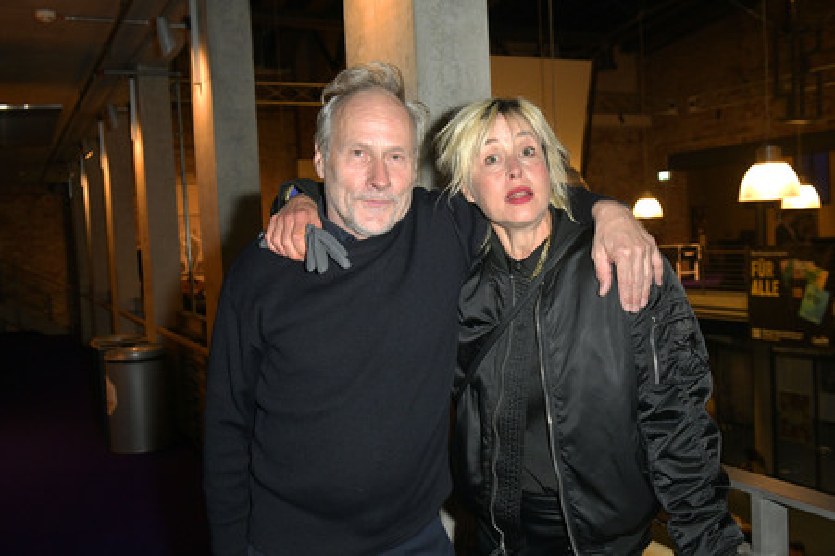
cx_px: 418
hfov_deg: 54.5
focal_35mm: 35
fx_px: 811
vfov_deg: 37.8
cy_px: 278
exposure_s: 1/250
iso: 2500
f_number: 6.3
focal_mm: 35
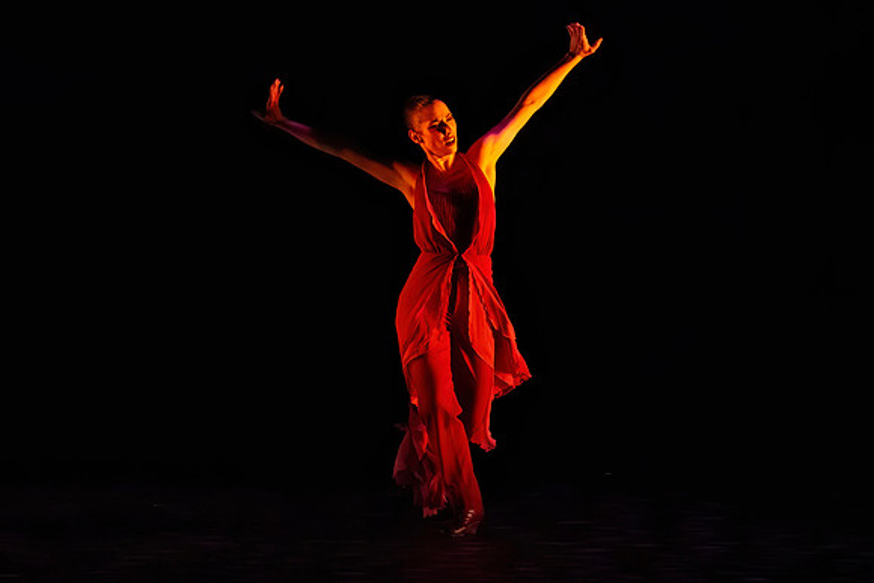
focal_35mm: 412
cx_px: 368
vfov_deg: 3.3
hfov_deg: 5.0
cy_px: 400
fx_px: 10005
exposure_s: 1/400
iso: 25600
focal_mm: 300
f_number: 7.1
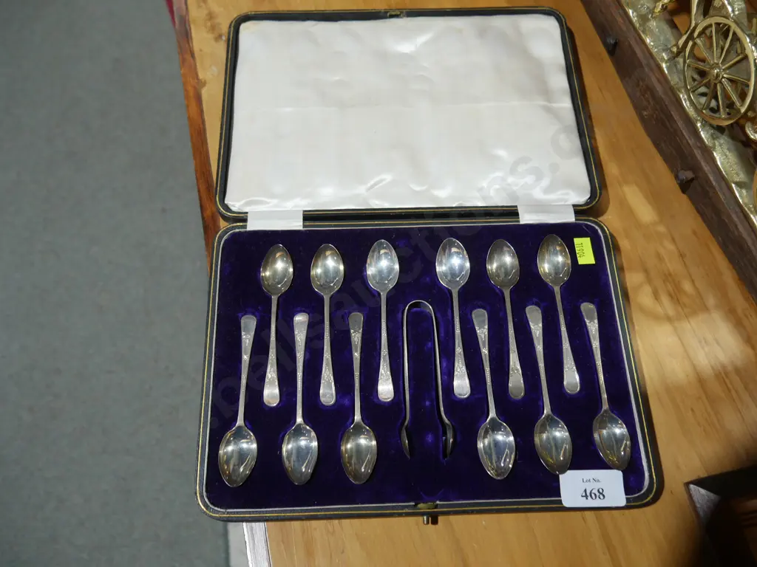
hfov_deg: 60.0
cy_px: 284
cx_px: 378
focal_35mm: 30
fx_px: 656
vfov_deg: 46.8
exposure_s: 1/60
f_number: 4
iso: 320
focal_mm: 15
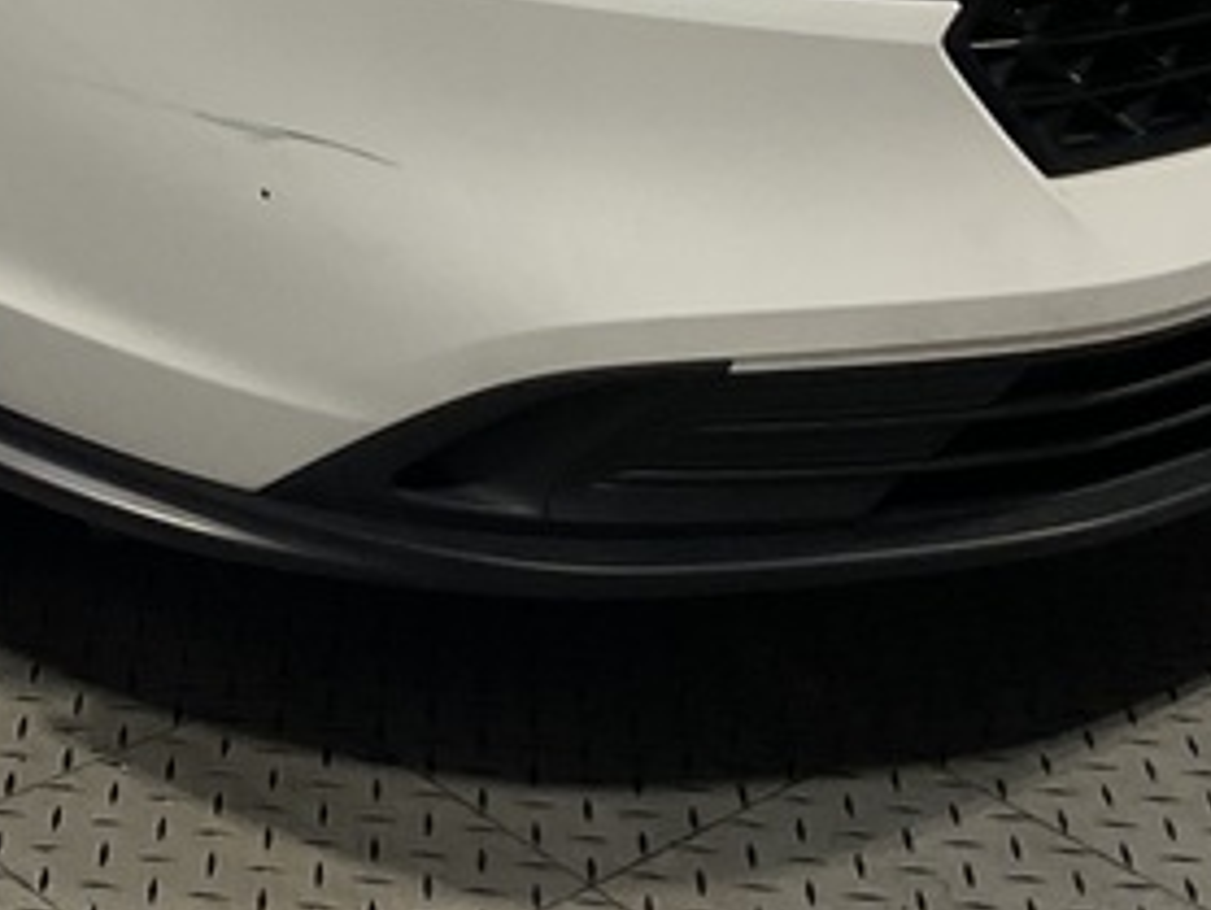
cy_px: -196
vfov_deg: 14.3
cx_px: 83
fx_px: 3501
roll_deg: -4.0
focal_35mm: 100
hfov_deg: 19.2
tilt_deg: -11.6
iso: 64
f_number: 1.8
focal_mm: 3
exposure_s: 1/120
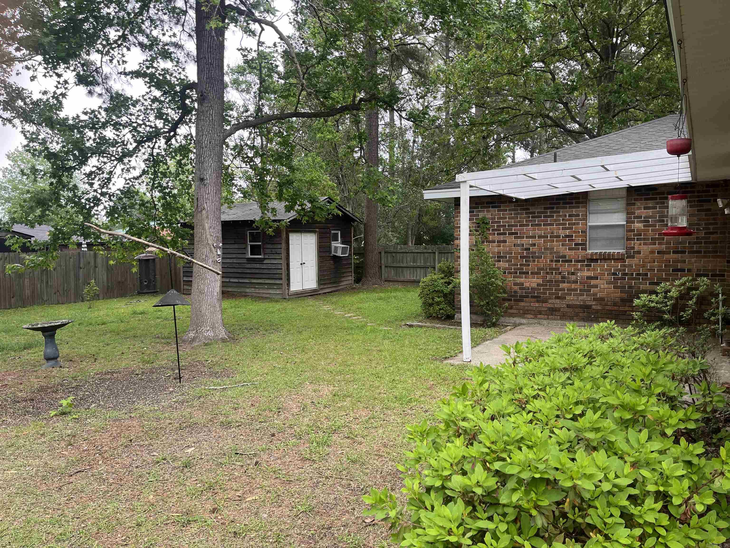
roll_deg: +1.1
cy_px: 274
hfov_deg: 67.3
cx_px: 365
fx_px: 548
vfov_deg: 53.1
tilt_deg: -3.7
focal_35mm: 26
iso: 50
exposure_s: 1/513
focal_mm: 5.1
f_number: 1.6
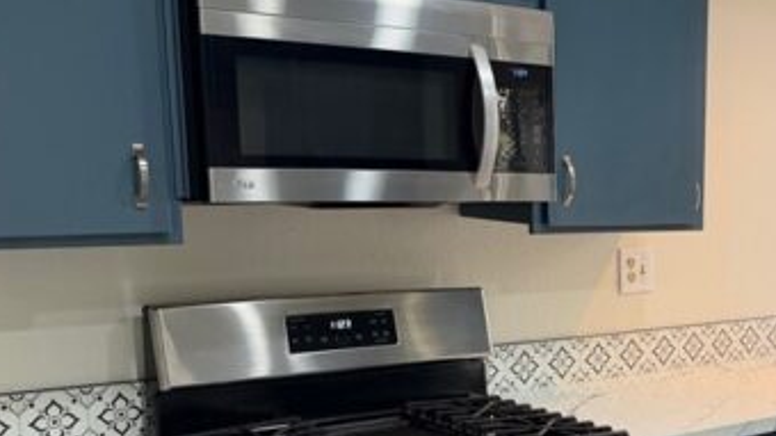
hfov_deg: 33.1
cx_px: 739
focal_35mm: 59
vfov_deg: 19.9
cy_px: 399
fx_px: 1214
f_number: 1.78
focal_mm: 6.76
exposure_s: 1/130
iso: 160
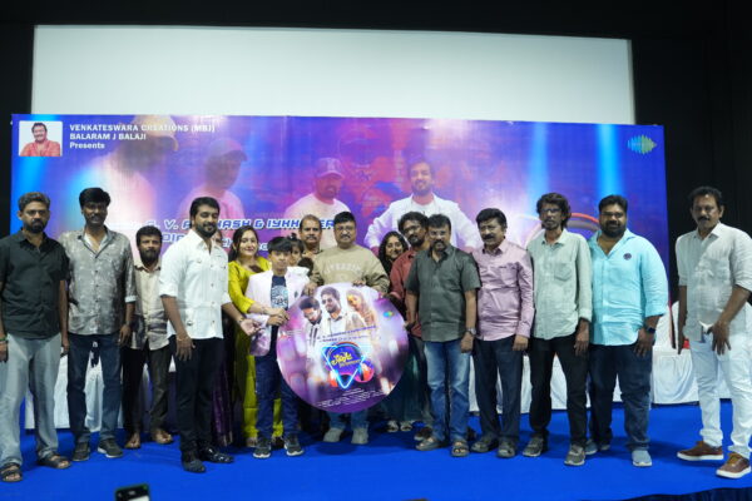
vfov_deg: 46.4
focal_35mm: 28
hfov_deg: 65.5
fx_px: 585
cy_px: 250
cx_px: 376
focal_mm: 28
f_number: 2
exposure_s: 1/200
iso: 640
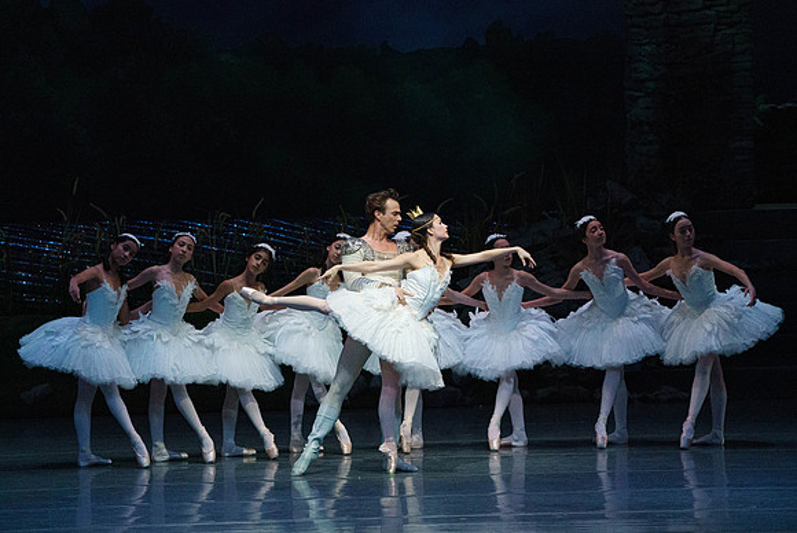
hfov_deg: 7.2
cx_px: 407
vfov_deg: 4.8
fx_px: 6358
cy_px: 259
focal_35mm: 287
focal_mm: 268
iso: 8000
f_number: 5.6
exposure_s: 1/320
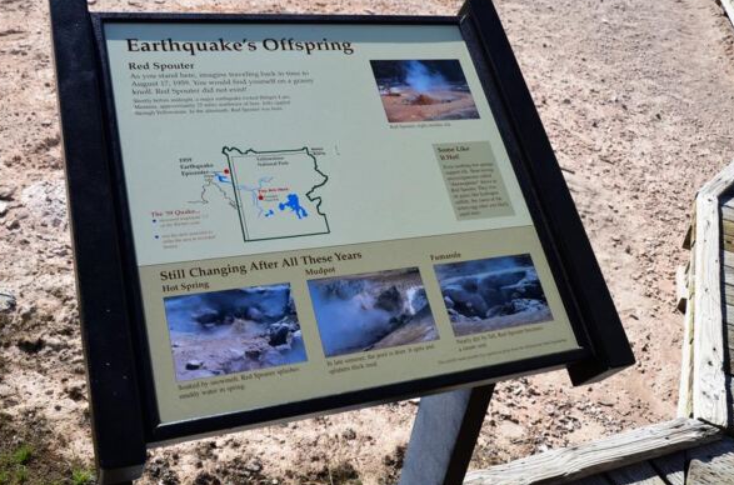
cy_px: 224
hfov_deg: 53.3
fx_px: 732
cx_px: 361
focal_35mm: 36
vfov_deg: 36.7
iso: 200
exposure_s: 1/400
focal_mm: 22
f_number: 10
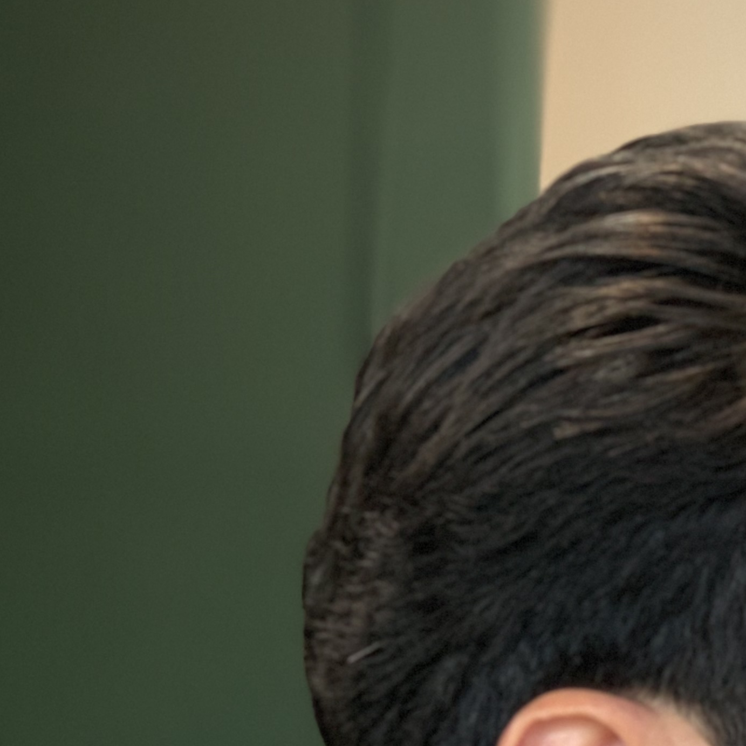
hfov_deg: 12.8
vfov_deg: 12.8
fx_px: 3267
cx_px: 797
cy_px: 782
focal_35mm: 134
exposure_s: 1/60
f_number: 2.4
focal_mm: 6
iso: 160
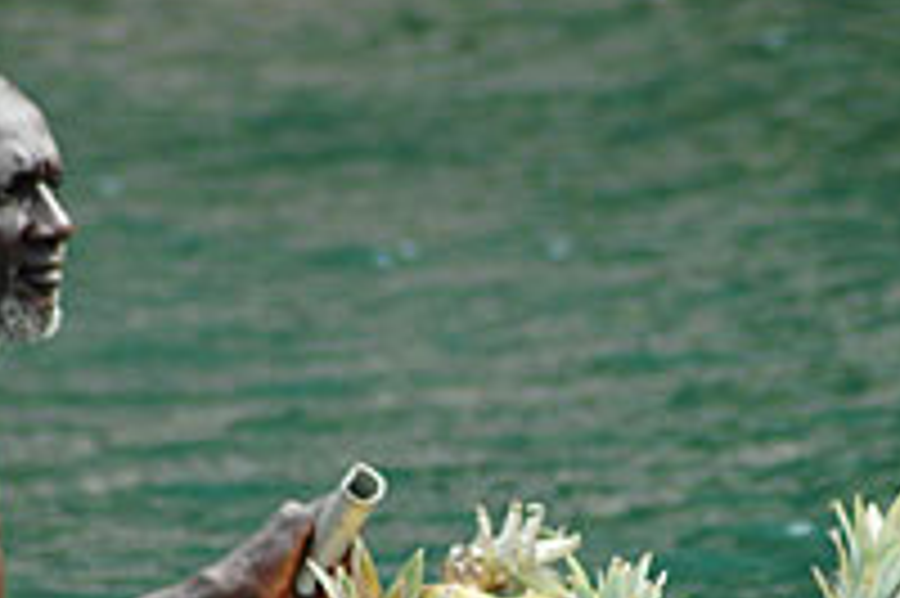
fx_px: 21082
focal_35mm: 844
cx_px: 490
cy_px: 573
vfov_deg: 1.6
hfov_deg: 2.4
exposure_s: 1/400
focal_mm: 250
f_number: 5.3
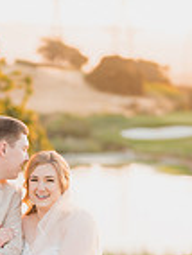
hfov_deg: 9.8
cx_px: 32
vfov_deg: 12.8
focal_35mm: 152
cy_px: 251
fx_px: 1121
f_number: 1.2
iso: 125
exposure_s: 1/500
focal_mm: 50
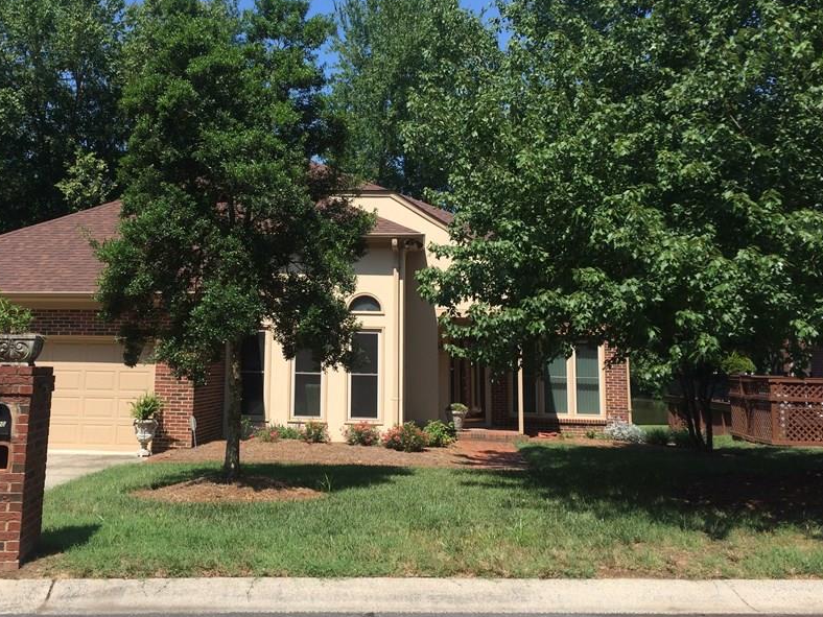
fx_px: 927
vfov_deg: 36.6
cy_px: 235
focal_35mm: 39
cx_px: 321
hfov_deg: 47.5
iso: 32
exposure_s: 1/1414
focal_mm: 4.12
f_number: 2.2
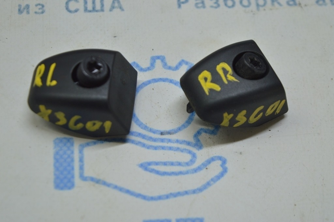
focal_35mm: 82
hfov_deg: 24.6
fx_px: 765
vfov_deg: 16.5
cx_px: 167
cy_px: 111
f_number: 5.6
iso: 400
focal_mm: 55
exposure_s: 1/40
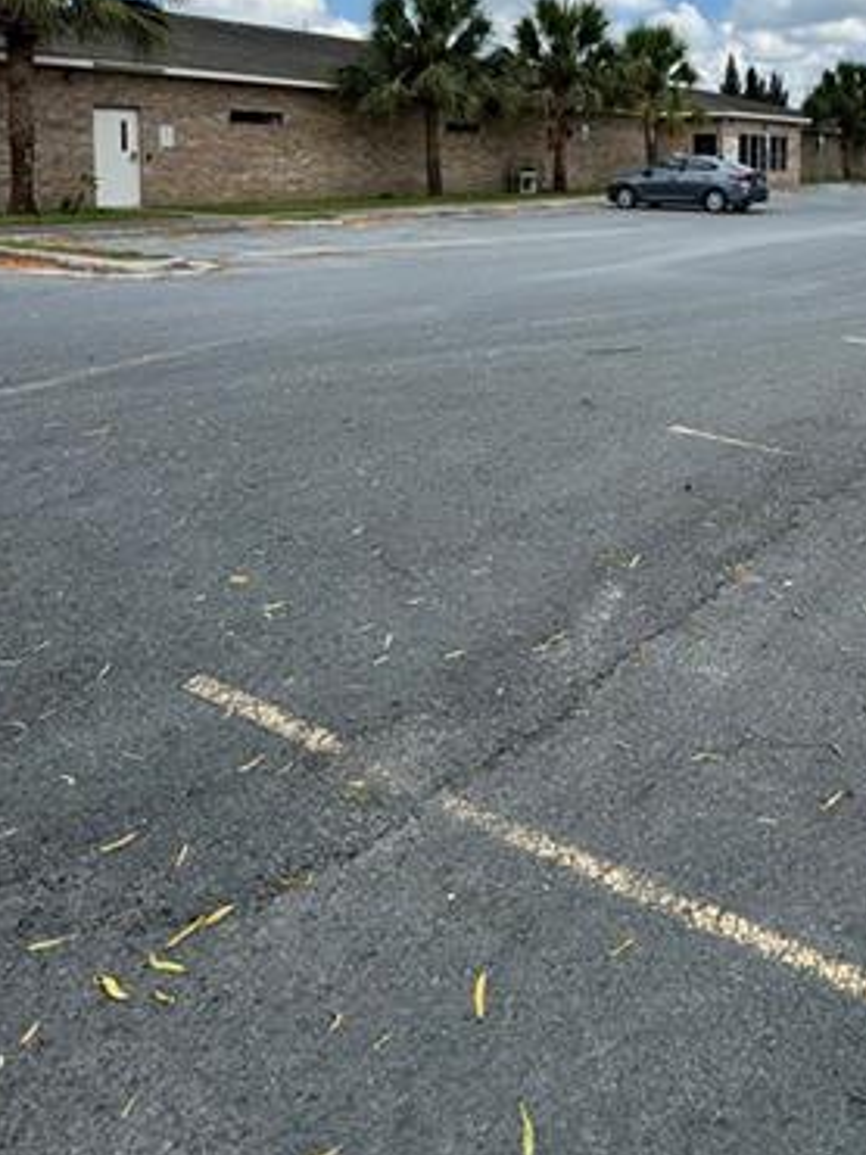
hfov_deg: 46.2
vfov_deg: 56.8
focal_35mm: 29
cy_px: 218
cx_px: 667
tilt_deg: -3.7
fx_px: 968
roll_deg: -0.3
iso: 50
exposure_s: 1/2208
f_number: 2.2
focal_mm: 2.22
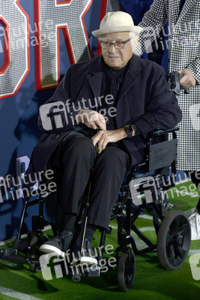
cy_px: 150
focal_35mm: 105
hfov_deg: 13.1
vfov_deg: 19.4
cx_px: 100
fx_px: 874
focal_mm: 105
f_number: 6.3
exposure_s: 1/320
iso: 2000
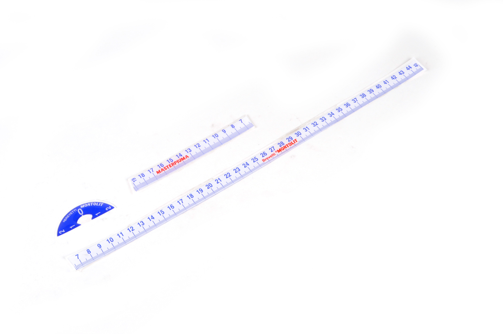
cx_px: 252
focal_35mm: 51
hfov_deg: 38.9
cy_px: 167
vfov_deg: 26.4
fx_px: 712
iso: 200
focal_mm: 34
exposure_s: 1/15
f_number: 25
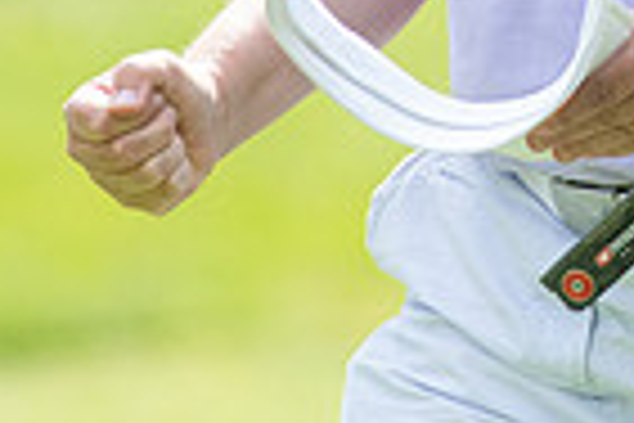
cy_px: -421
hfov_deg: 1.1
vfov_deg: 0.7
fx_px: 32666
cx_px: 1034
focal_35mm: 1855
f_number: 4
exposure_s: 1/3200
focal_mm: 300
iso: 1000
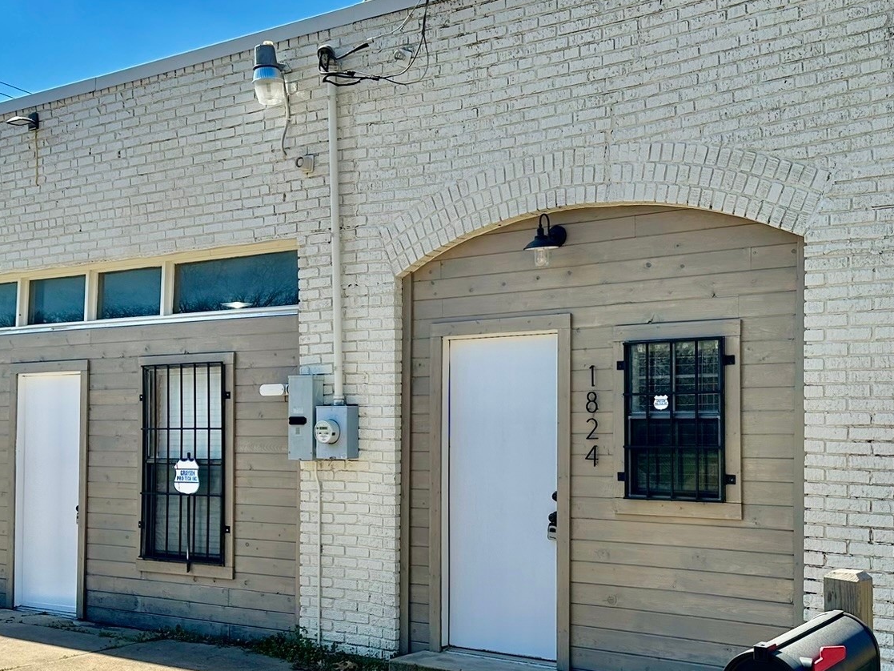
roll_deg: -0.4
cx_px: 483
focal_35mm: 44
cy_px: 408
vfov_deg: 32.8
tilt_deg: +1.3
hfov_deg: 42.9
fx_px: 1136
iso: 80
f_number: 1.78
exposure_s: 1/3717
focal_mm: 6.86
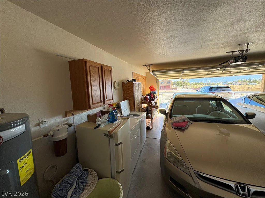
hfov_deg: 102.1
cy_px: 99
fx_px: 107
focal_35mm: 14
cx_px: 132
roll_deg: +2.4
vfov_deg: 85.7
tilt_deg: -7.1
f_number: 2.2
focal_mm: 2.22
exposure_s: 1/126
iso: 80
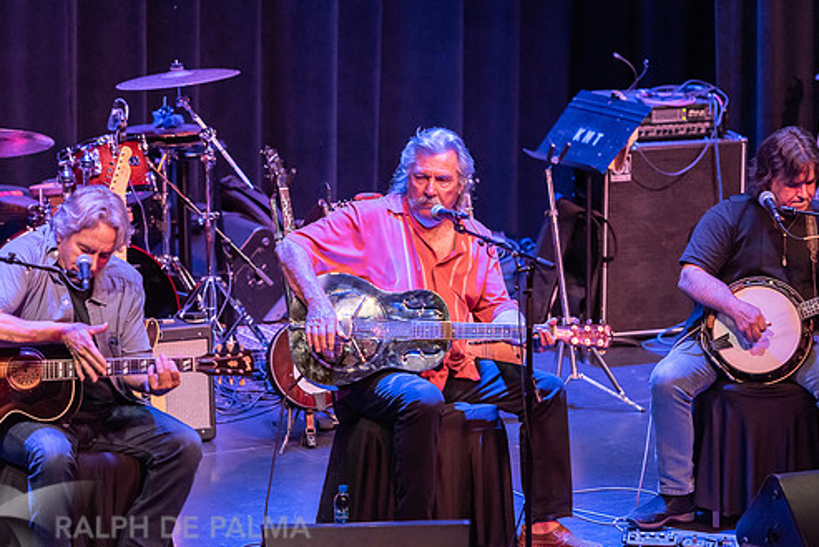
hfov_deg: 10.6
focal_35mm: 194
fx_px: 4415
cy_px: 265
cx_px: 424
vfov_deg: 7.1
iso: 1600
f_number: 3.2
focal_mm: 165
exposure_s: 1/160
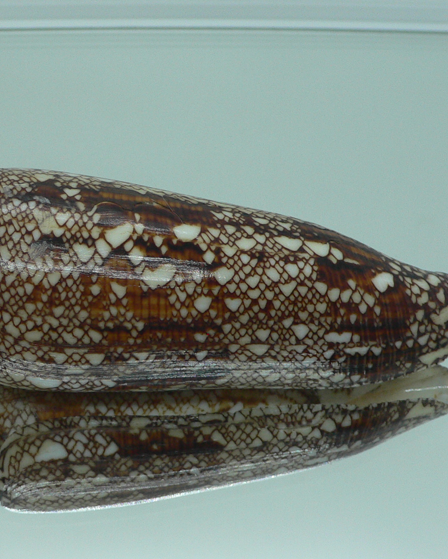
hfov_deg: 28.5
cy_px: 270
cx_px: 159
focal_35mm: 53
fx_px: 878
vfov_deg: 35.3
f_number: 2.8
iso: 100
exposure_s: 1/60
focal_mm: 4.6
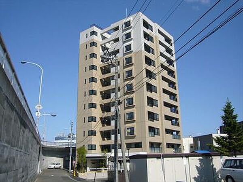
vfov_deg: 42.9
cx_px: 122
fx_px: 232
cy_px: 91
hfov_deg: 55.4
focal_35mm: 33
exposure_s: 1/400
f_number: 5.6
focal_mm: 4.6
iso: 80
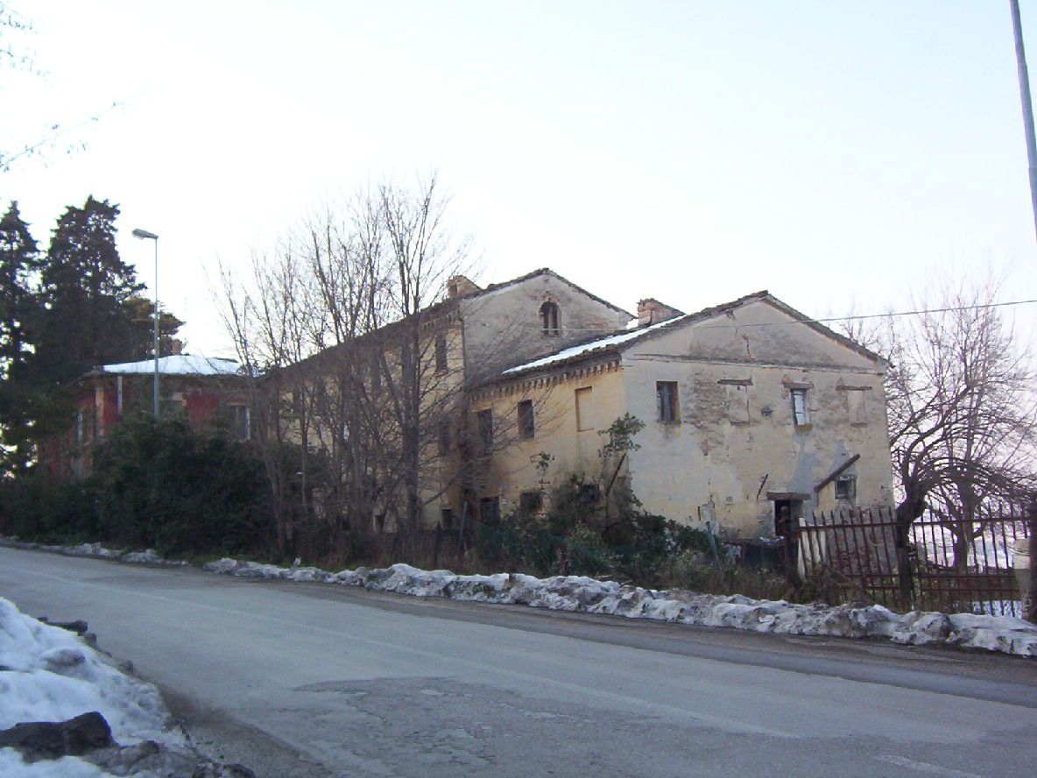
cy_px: 389
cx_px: 518
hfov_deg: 51.4
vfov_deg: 39.7
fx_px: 1078
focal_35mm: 36
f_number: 2.76
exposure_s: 1/471
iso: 100
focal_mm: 5.54
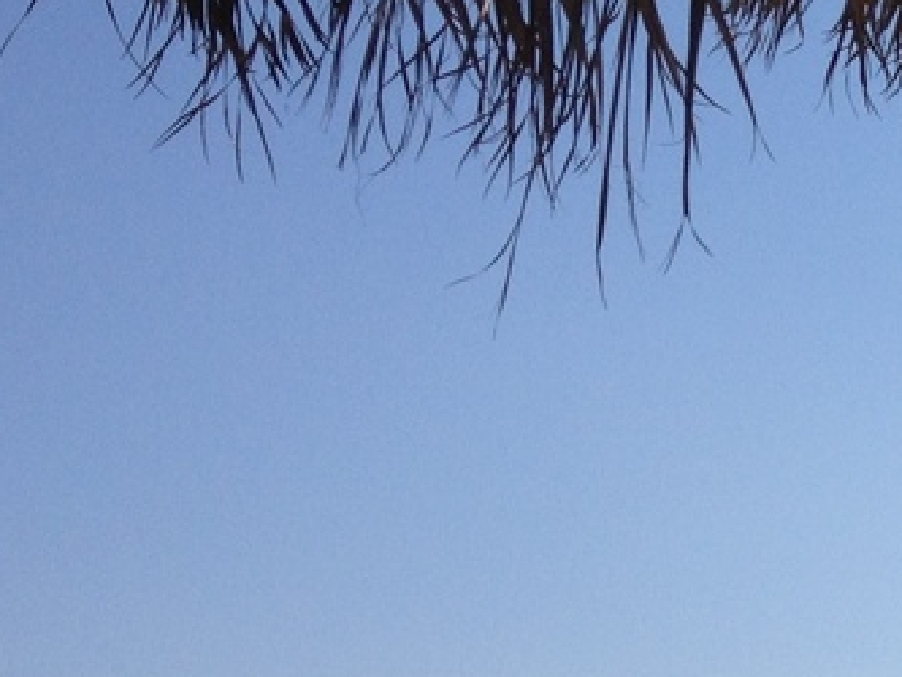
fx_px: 3284
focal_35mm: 126
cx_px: 1384
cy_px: 1037
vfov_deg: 11.3
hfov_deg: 14.5
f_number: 2.4
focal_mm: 4.28
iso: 50
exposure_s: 1/2304
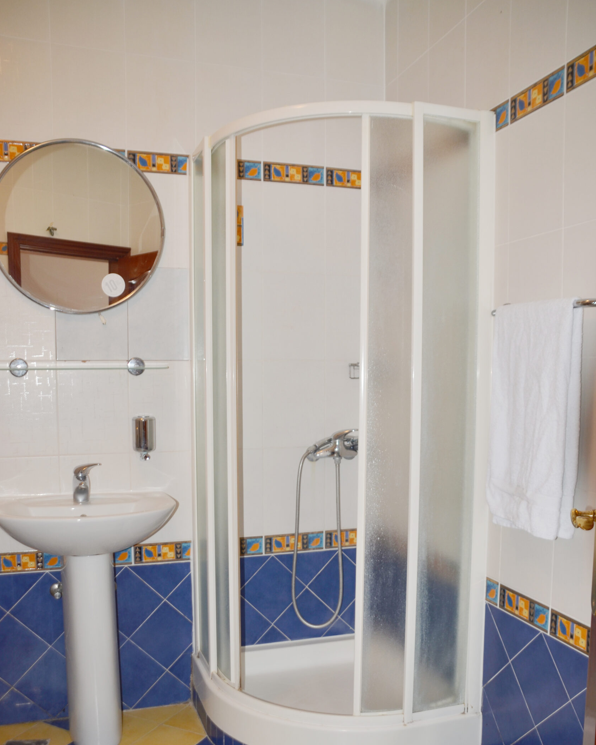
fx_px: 684
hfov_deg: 47.1
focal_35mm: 31
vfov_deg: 56.9
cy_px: 434
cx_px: 299
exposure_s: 1/60
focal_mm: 18
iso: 125
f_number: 3.5
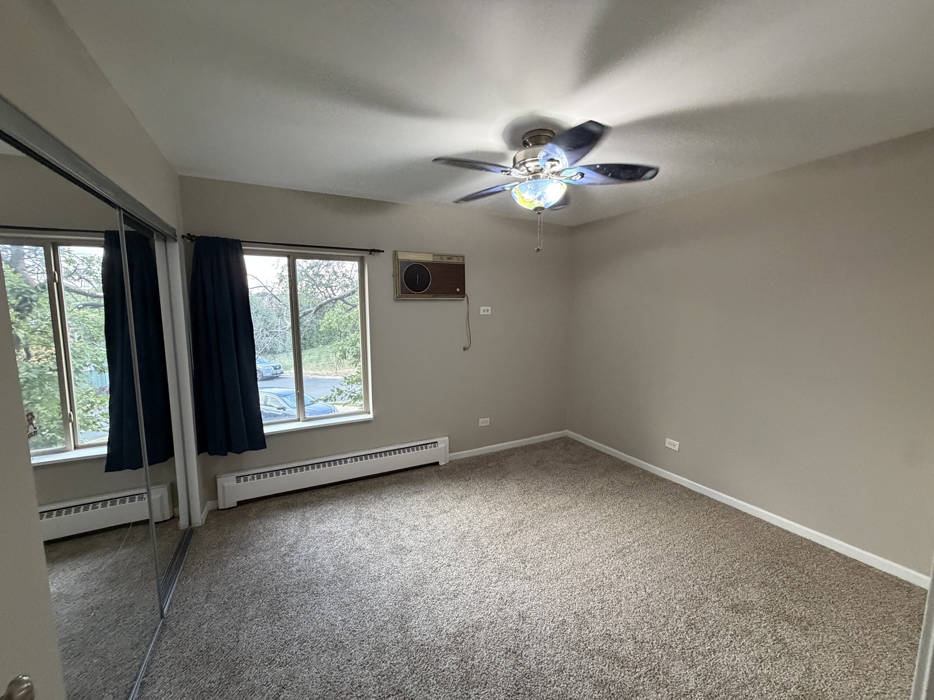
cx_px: 467
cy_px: 350
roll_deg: +0.6
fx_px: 378
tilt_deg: -6.8
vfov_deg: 85.7
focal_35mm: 14
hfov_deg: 102.1
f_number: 2.2
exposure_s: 1/60
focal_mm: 2.22
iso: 400
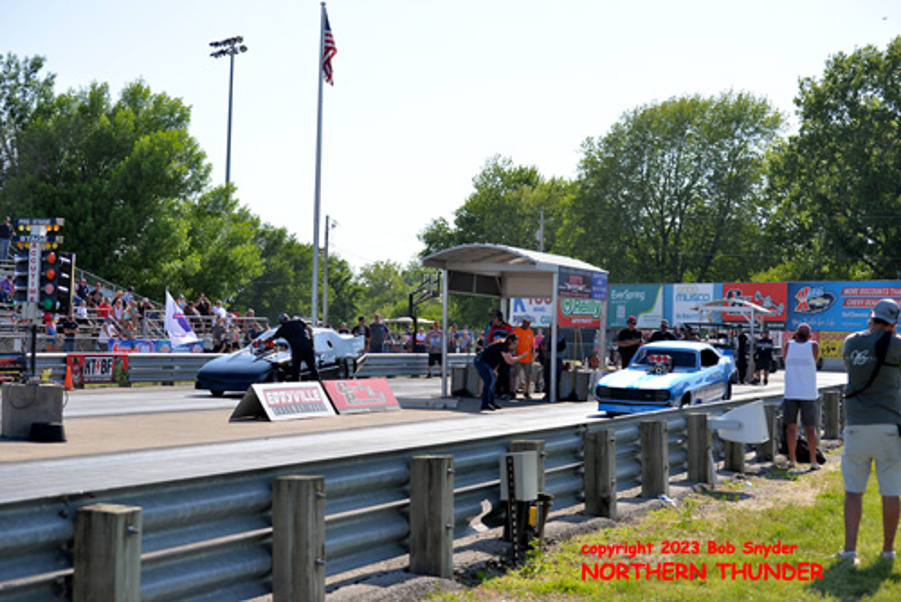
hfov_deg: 28.8
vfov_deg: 19.5
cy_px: 301
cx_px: 450
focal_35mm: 70
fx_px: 1753
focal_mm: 70
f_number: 6.3
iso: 400
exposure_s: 1/1600
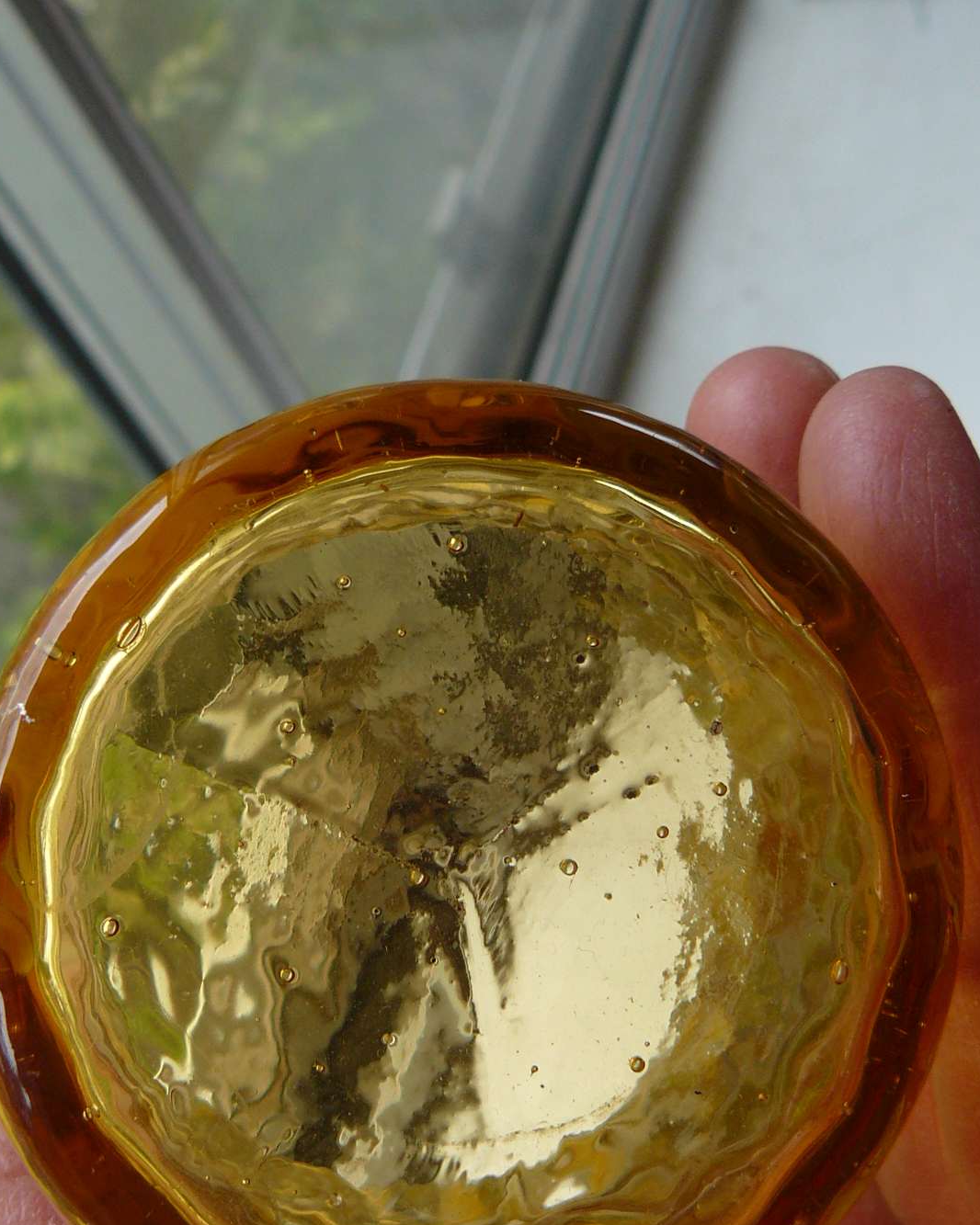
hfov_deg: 28.1
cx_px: 473
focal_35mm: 54
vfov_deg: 34.3
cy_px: 867
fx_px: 1958
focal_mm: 6
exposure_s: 1/100
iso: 100
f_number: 4
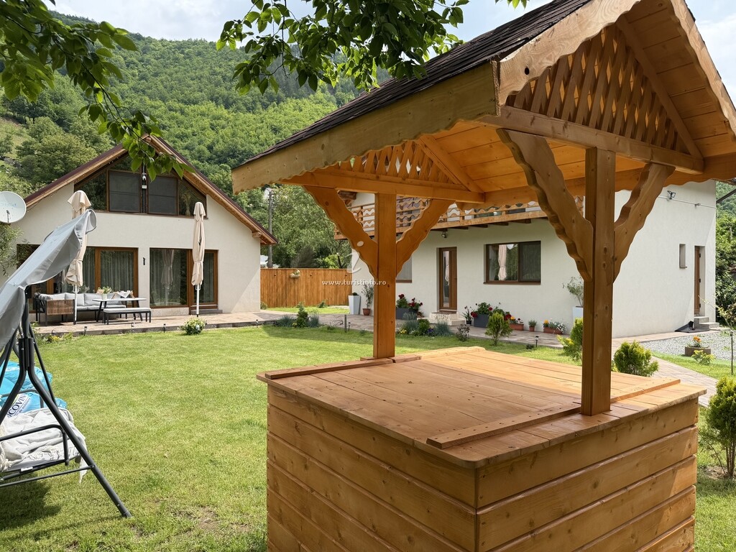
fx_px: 510
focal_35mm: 24
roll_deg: +0.9
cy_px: 276
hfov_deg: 71.6
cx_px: 368
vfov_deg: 56.8
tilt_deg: -0.1
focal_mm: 6.76
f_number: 1.78
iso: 80
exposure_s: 1/2611
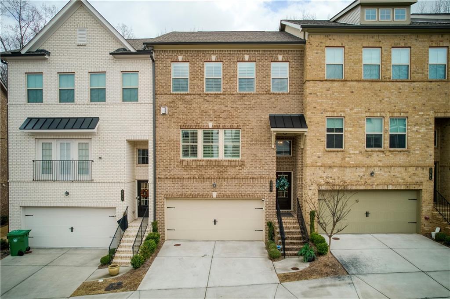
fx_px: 275
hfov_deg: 78.6
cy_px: 150
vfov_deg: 57.1
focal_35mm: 22
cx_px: 225
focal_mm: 8.38
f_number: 2.8
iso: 100
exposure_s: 1/800
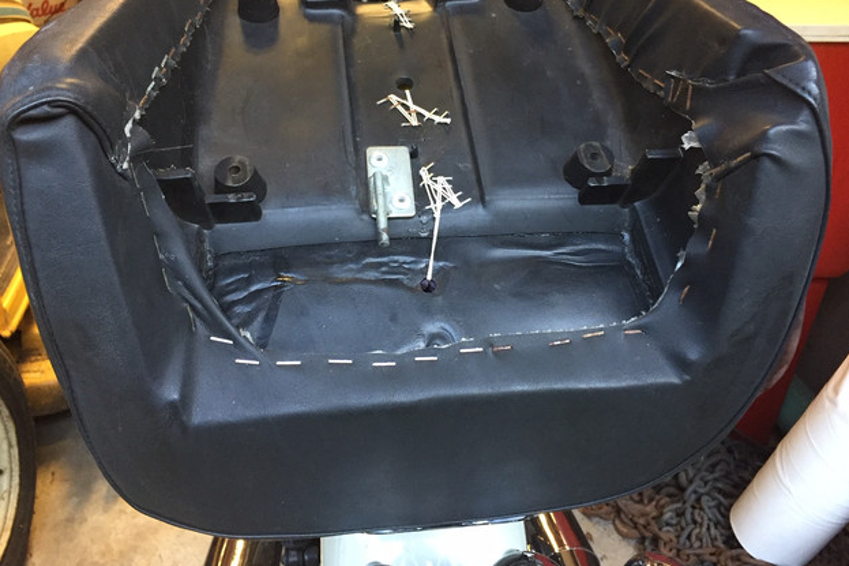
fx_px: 731
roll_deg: -1.2
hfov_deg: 60.3
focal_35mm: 31
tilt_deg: -31.7
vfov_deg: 42.3
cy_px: 263
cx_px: 433
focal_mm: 4.15
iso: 160
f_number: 2.2
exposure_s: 1/30
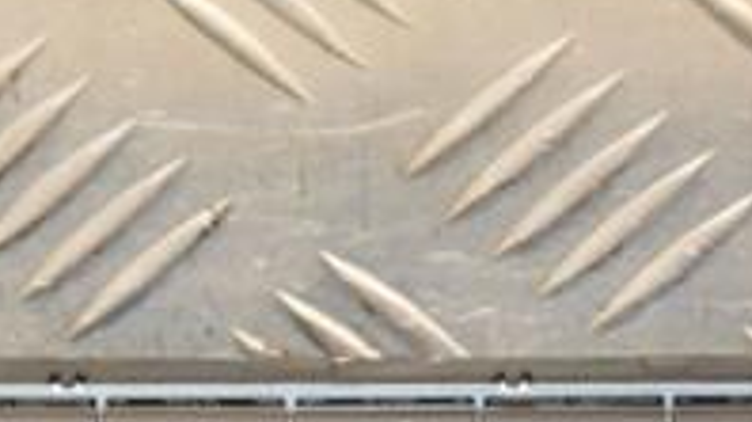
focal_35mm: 467
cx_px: 334
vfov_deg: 2.6
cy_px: 585
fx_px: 9304
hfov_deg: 4.6
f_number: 5.6
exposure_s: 1/100
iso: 800
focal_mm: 98
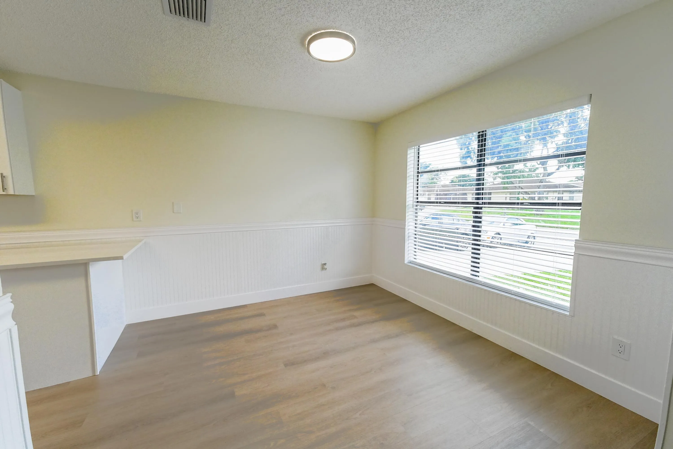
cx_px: 336
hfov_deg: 104.3
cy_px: 224
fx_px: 262
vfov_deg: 81.2
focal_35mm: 14
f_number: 7.1
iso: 2500
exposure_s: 1/1250
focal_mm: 14
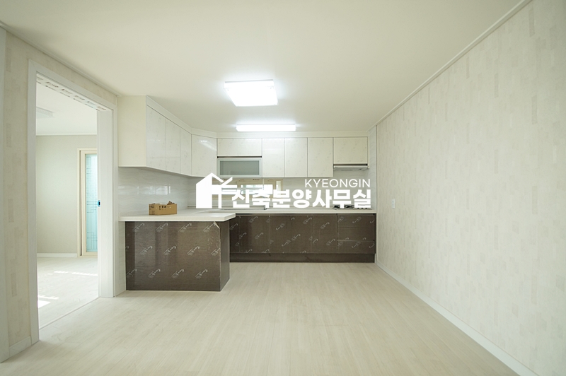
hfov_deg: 100.4
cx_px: 283
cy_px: 188
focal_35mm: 15
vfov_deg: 77.2
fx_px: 236
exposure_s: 1/125
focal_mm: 10
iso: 400
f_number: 4.5
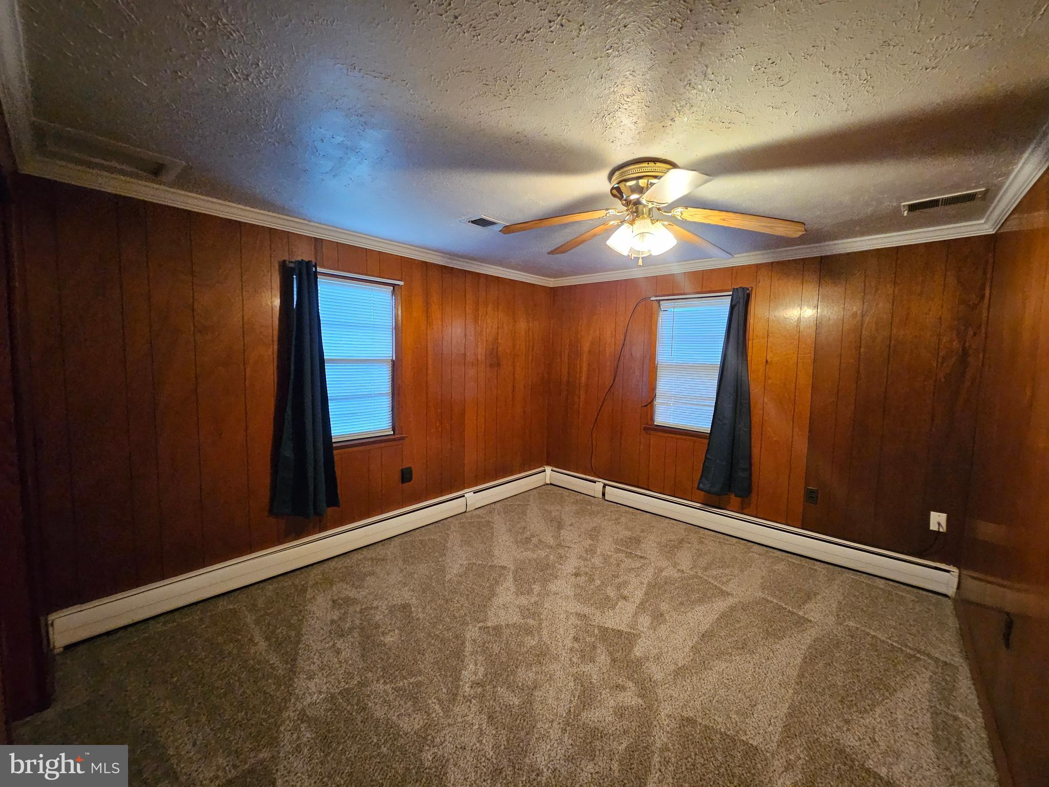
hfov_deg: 106.2
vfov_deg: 89.9
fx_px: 394
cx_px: 524
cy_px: 394
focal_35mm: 13
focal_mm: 1.7
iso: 640
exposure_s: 1/30
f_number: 2.2
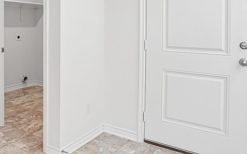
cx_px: 62
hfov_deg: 54.1
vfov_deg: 35.6
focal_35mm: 34
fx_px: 229
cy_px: 23
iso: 400
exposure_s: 1/30
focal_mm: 16
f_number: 9
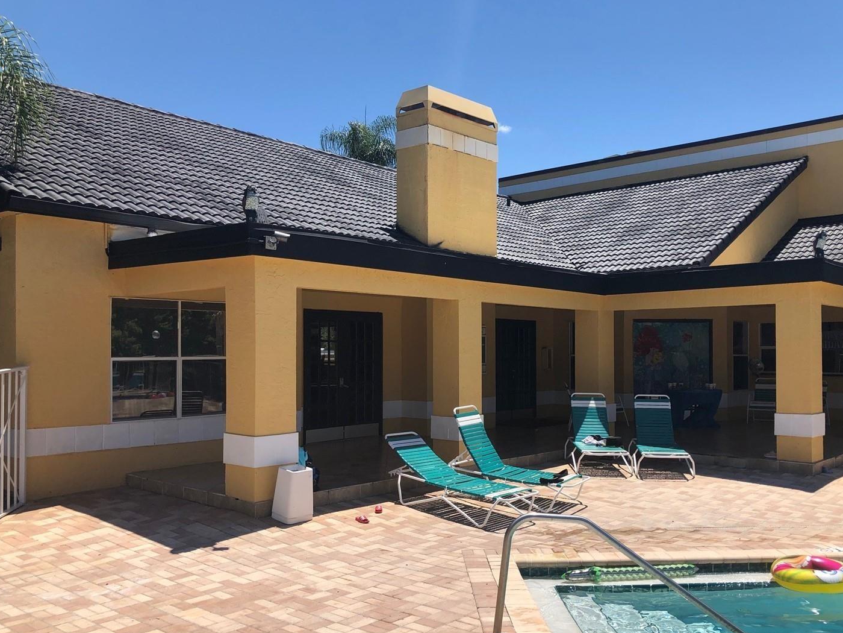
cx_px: 467
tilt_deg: +1.2
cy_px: 351
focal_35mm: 32
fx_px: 779
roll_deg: -0.1
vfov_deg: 44.1
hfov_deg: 56.7
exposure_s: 1/2288
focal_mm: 3.99
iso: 20
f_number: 1.8
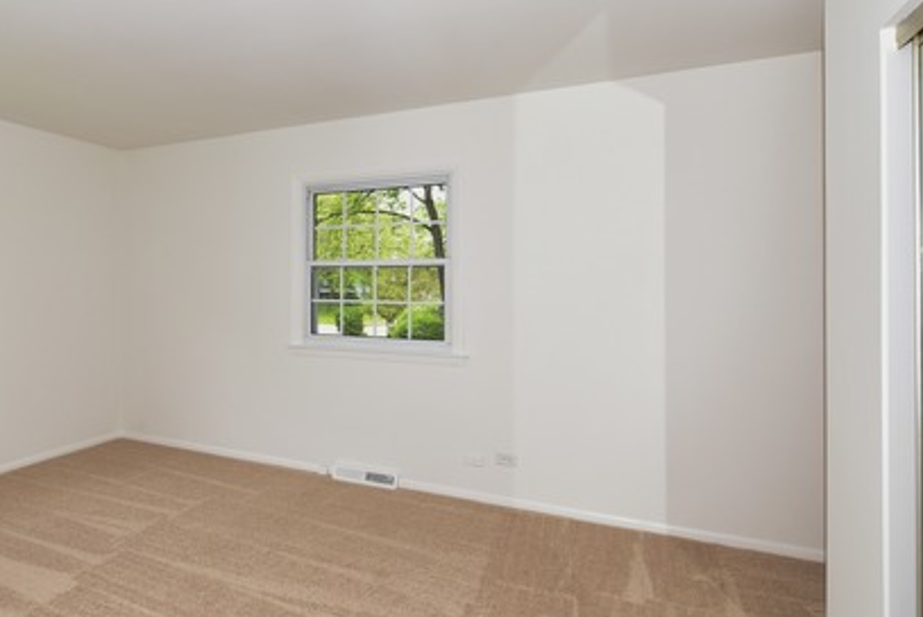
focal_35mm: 22
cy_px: 287
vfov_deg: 57.3
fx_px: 564
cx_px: 324
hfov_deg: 76.6
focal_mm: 14
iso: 400
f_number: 9
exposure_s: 1/50
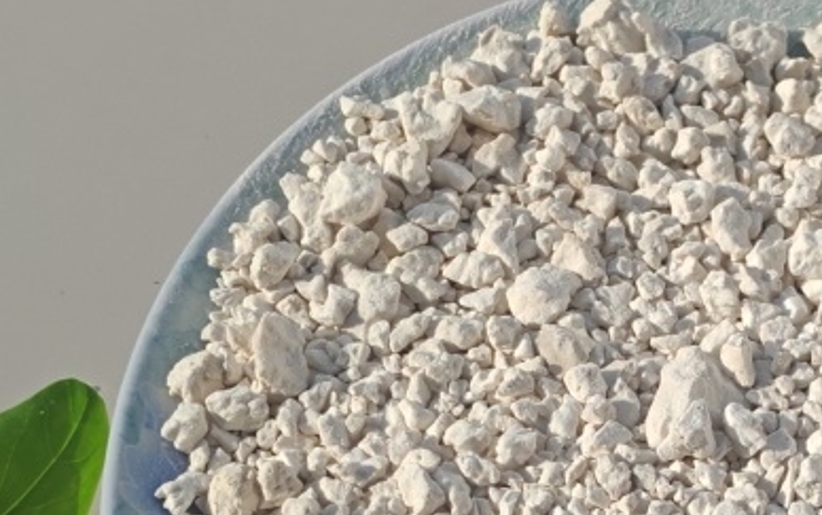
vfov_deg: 11.0
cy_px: 566
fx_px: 2645
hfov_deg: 17.4
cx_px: 729
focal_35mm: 118
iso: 50
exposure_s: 1/1000
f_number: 4
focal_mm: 5.52
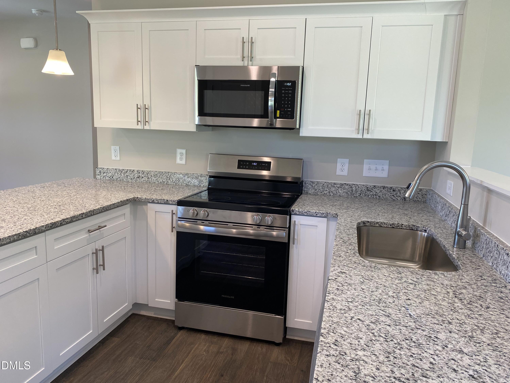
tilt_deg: -10.4
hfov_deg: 67.3
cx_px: 255
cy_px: 192
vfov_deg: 53.1
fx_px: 383
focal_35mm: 26
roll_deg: -2.2
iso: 80
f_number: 1.8
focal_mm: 4.25
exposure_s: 1/120
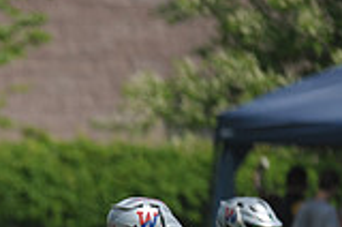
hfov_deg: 2.0
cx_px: -259
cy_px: 370
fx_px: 9652
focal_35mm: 1018
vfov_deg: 1.3
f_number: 4
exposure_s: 1/4000
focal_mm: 280
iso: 640
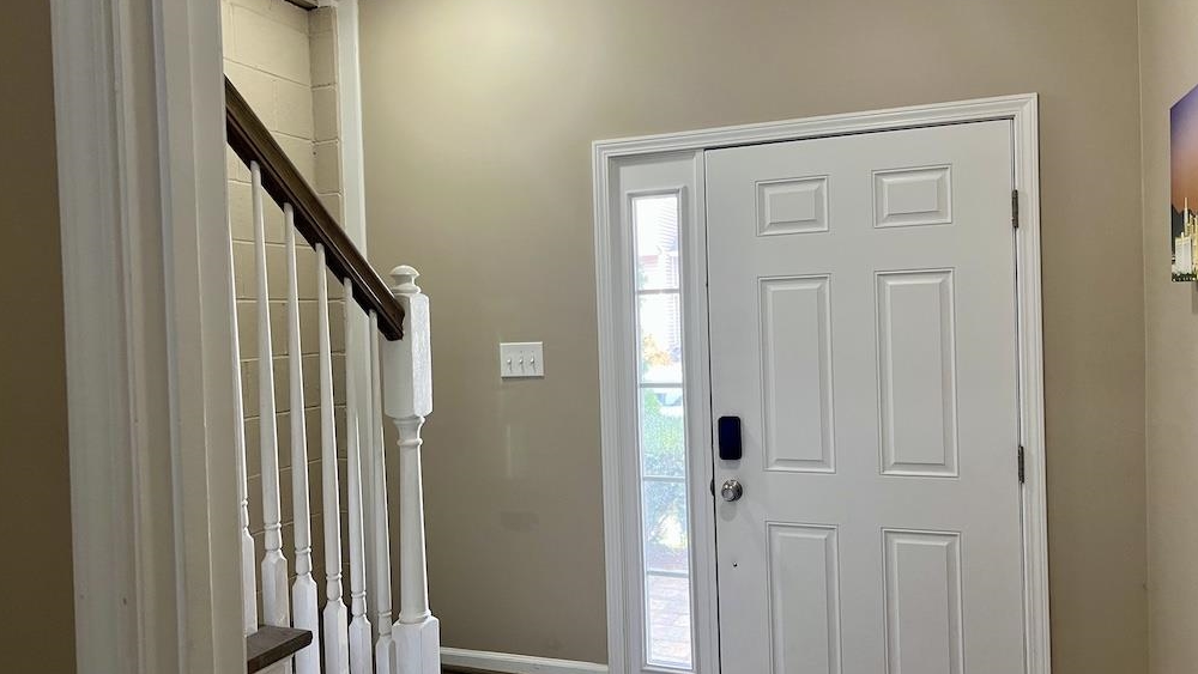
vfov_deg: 40.2
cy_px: 332
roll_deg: +2.4
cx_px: 587
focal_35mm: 29
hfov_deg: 66.0
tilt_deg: -0.1
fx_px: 921
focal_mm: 5.7
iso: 125
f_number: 1.5
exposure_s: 1/60
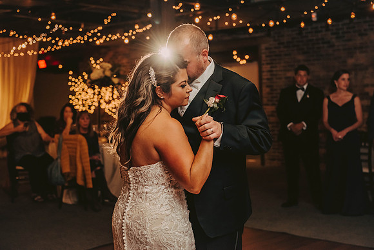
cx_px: 187
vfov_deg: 22.6
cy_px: 125
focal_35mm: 60
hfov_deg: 33.4
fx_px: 623
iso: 2000
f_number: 3.2
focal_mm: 60
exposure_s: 1/200
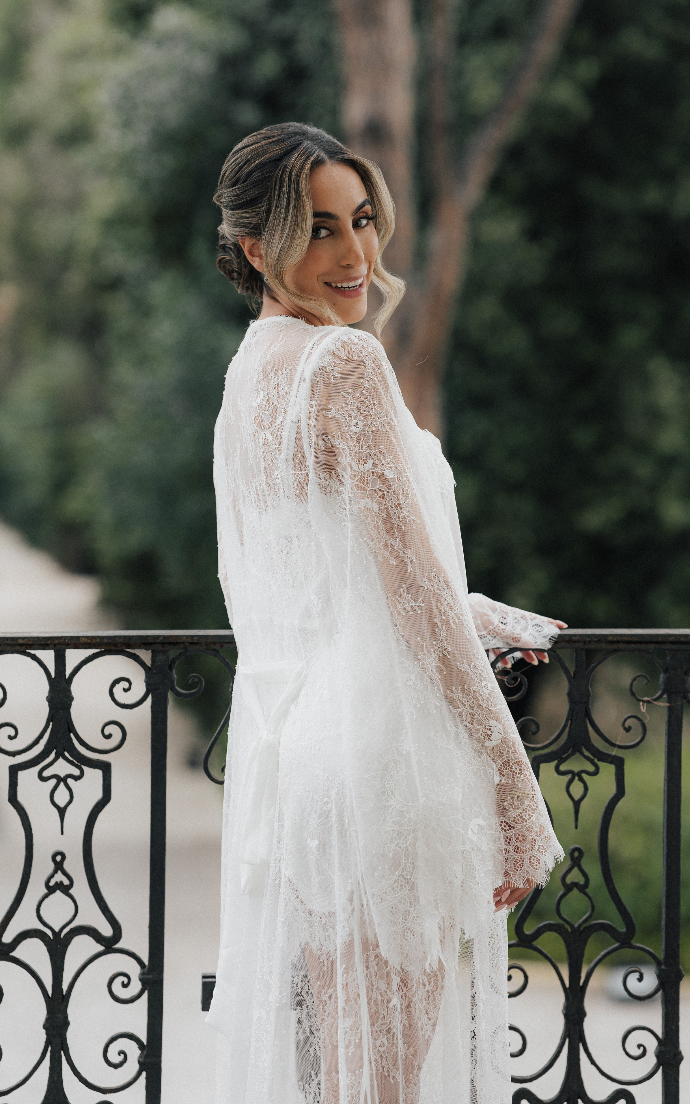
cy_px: 552
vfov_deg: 23.8
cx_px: 343
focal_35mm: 87
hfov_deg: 15.0
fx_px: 2618
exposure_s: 1/800
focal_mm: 85
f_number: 2.5
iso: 200
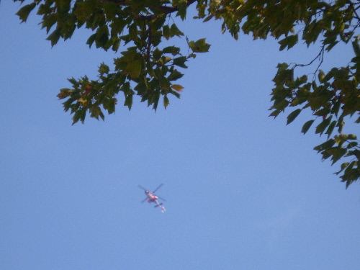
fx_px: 1622
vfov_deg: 9.5
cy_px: 135
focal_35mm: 156
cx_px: 180
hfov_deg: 12.7
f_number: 5.9
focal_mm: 21.5
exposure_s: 1/200
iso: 100
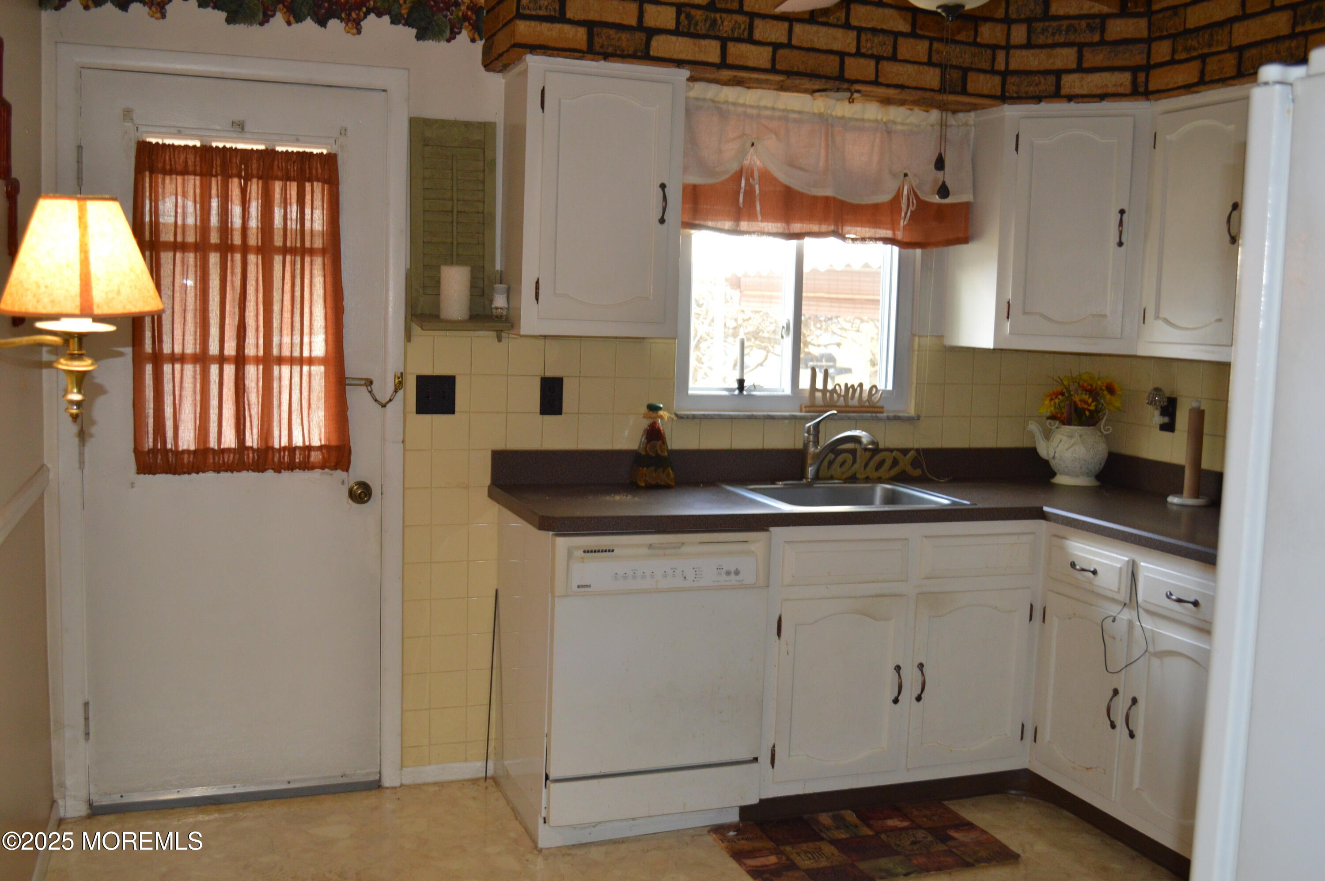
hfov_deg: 57.3
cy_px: 440
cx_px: 662
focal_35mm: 33
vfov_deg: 39.9
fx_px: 1213
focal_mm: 22
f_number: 4
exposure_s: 1/60
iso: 800
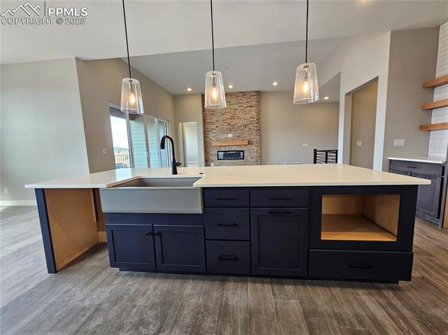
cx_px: 224
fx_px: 168
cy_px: 168
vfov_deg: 89.8
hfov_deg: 106.2
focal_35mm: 13
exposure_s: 1/60
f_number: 2.2
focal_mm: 2.2
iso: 100
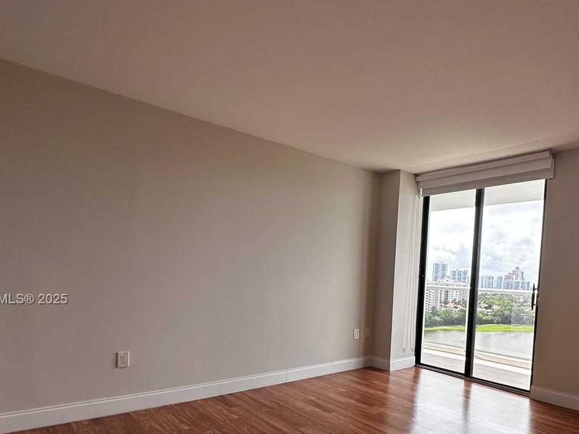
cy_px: 300
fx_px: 401
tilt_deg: -2.7
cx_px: 366
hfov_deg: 70.3
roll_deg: -2.9
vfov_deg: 55.3
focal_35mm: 24
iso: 40
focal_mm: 2.22
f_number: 2.2
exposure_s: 1/473
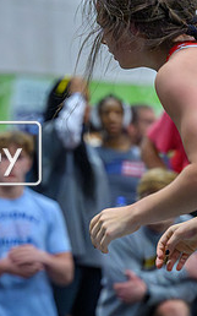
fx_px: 2933
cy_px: 220
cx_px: -86
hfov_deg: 3.8
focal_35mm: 341
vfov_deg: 6.2
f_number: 2.8
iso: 12800
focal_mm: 115
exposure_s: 1/800
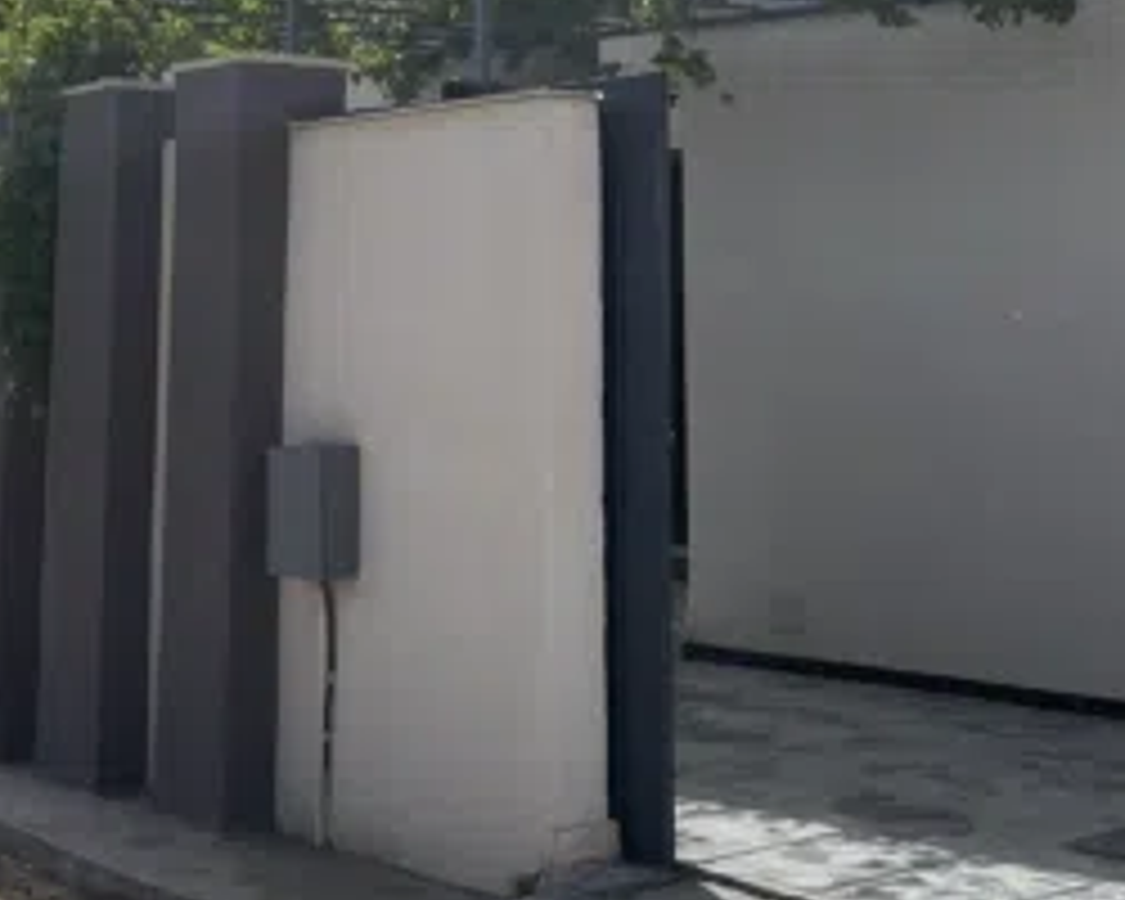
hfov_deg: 29.0
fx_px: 2164
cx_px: 428
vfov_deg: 22.9
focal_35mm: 65
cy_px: 94
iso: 32
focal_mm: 4.2
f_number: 1.6
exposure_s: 1/10753
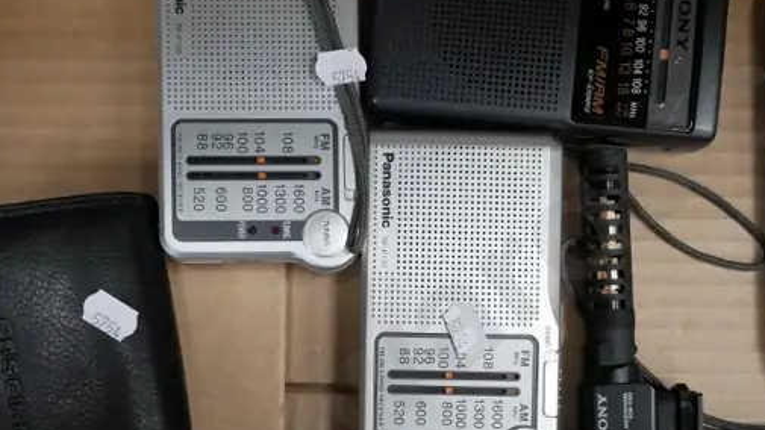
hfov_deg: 39.2
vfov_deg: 22.2
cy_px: 366
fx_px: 1075
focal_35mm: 53
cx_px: 400
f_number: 4
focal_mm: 12
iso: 2500
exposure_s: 1/60
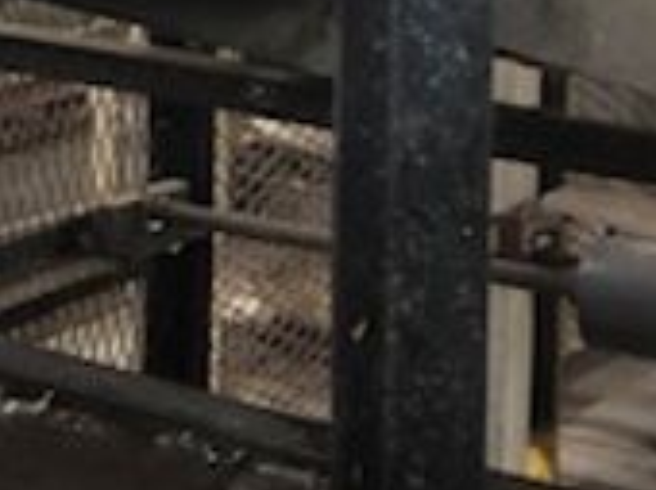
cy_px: -278
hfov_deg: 14.6
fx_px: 2498
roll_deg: -2.1
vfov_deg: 10.7
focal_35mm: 132
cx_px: -69
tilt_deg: -3.3
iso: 160
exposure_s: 1/4
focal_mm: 3.99
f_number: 1.8
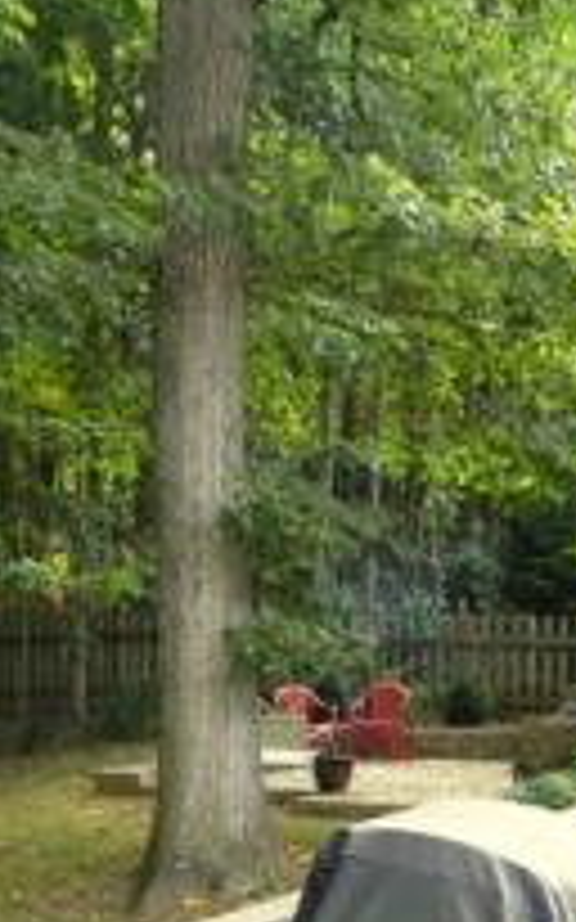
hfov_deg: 18.9
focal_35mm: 69
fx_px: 1734
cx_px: 292
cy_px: 886
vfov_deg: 28.3
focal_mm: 4
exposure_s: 1/125
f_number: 3.4
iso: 160
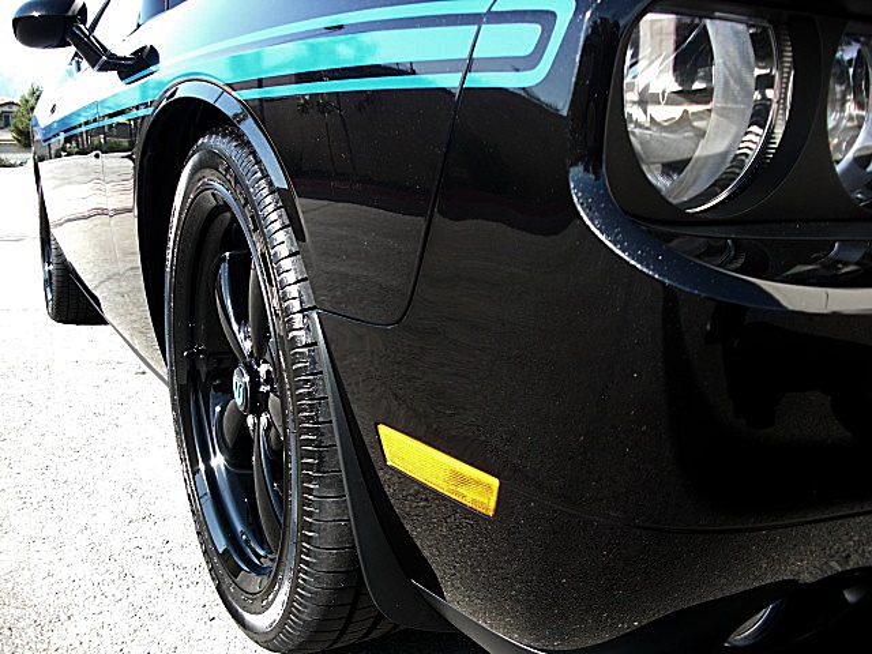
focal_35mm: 36
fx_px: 907
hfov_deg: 51.4
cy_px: 327
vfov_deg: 39.7
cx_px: 436
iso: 50
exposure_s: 1/125
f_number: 2.8
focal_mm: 6.3
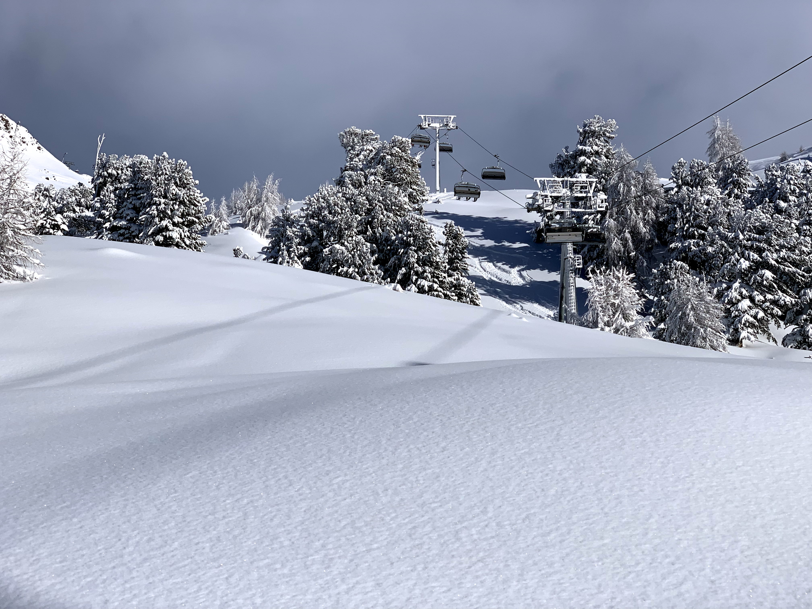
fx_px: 1220
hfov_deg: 36.8
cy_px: 304
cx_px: 406
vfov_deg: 28.0
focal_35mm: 52
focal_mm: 6
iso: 16
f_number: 2.4
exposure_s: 1/4348
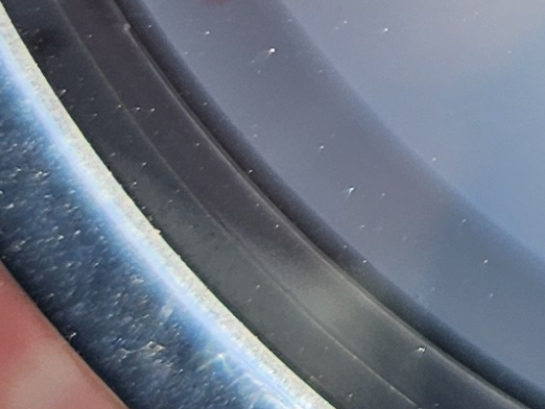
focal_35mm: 162
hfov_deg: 11.0
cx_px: 1138
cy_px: -560
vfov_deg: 8.4
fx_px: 2551
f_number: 1.8
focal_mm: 5.4
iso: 25
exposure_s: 1/976
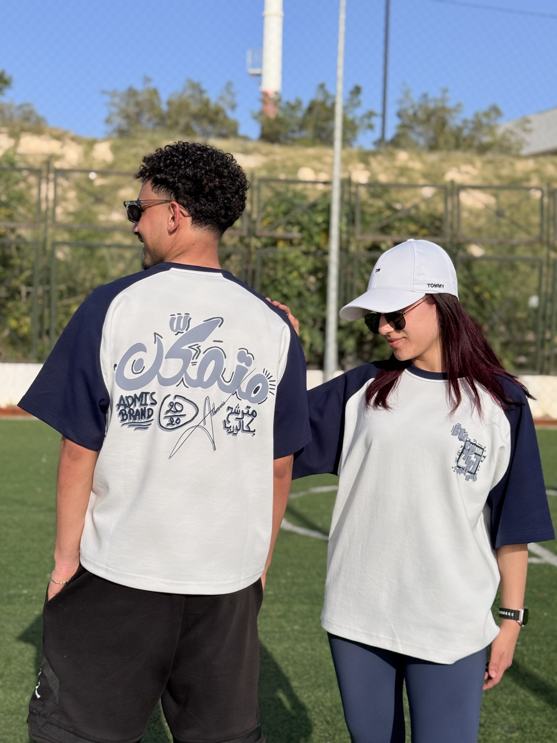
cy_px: 372
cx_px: 278
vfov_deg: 39.7
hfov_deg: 30.3
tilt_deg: -2.5
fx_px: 1030
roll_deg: -1.8
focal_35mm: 48
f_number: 1.78
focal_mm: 6.76
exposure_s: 1/11364
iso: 80
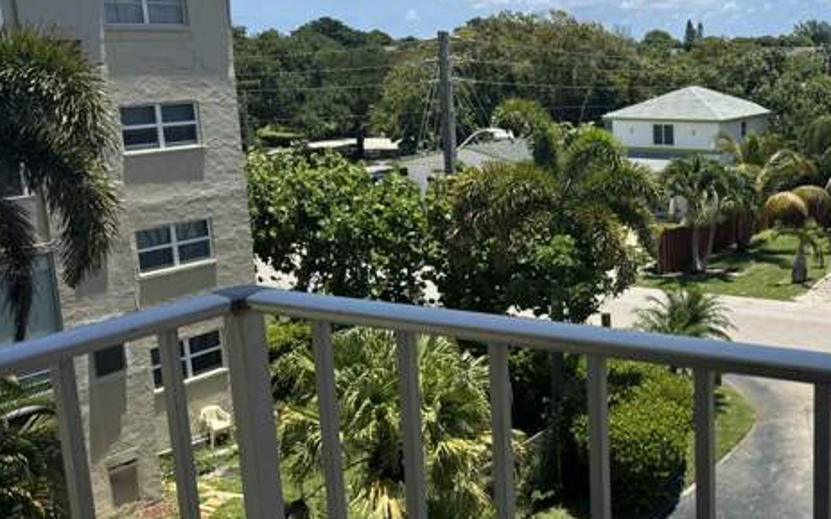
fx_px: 996
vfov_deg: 29.2
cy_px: 260
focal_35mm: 44
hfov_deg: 42.5
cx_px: 707
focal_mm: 6.76
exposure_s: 1/4608
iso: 80
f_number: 1.78
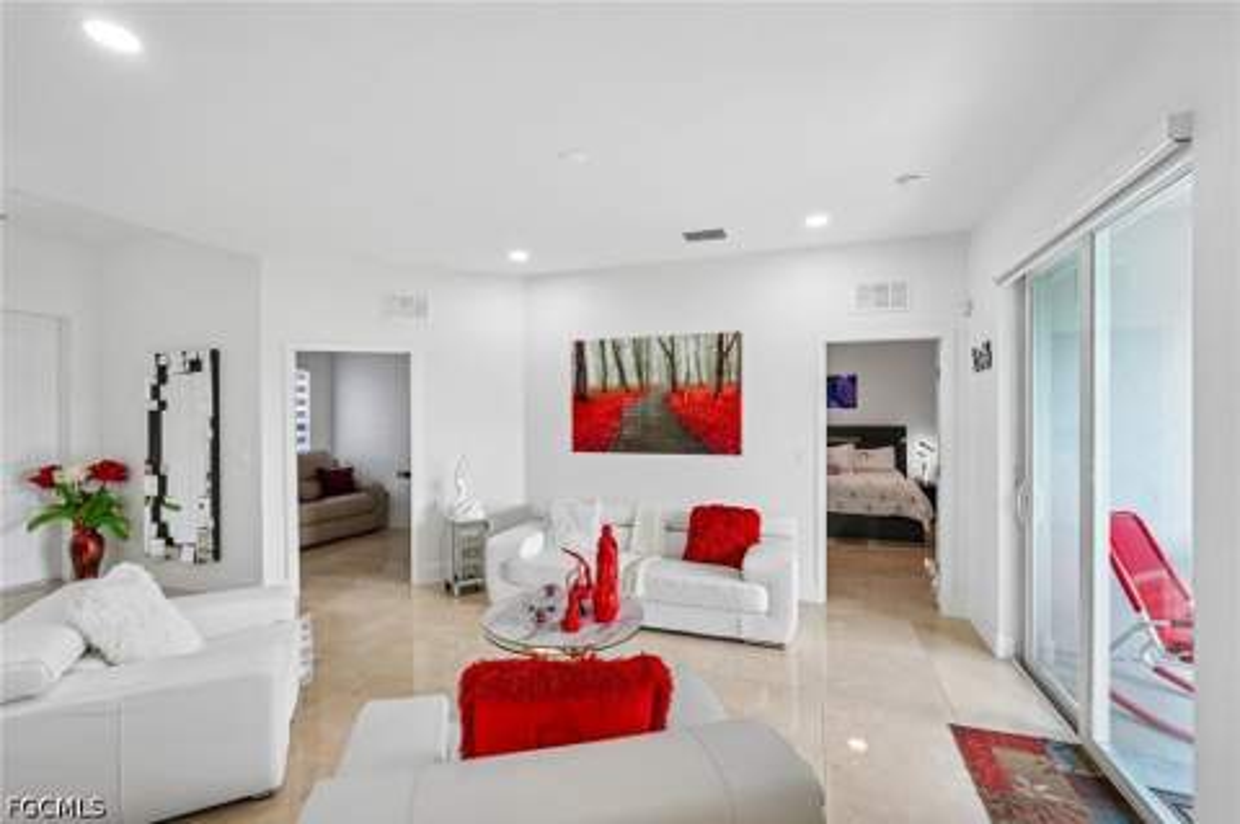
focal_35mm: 16
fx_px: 551
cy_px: 412
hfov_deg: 96.8
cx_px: 620
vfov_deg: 73.6
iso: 400
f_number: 8
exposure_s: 1/40
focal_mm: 16
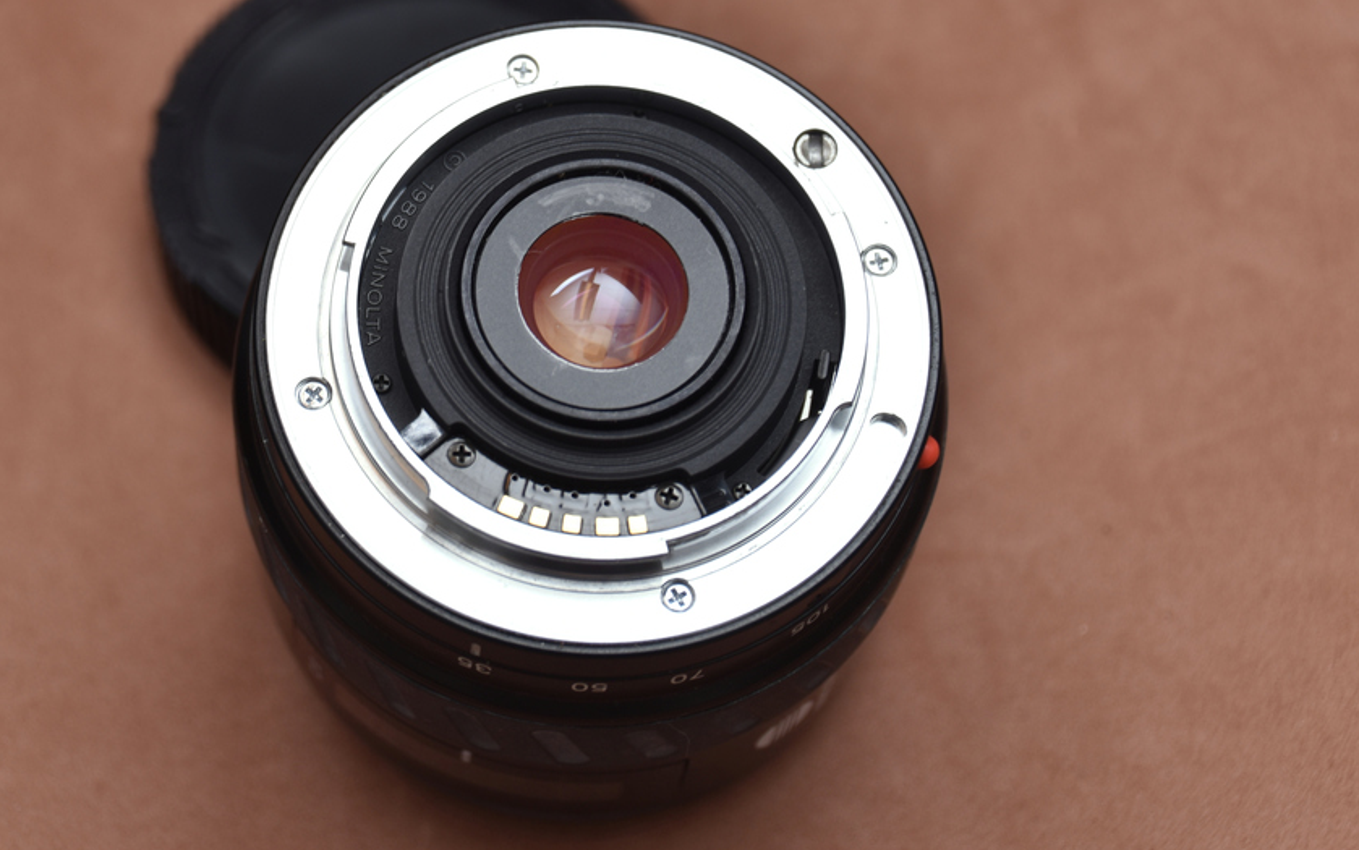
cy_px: 380
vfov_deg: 11.6
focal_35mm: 113
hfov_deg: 18.5
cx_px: 543
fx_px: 4175
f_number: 5
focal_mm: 55
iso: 100
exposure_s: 1/80
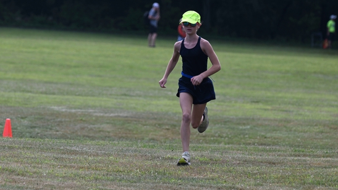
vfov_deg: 3.2
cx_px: 169
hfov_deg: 5.7
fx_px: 3398
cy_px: 92
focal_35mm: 379
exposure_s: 1/400
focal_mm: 360
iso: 500
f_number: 9.5
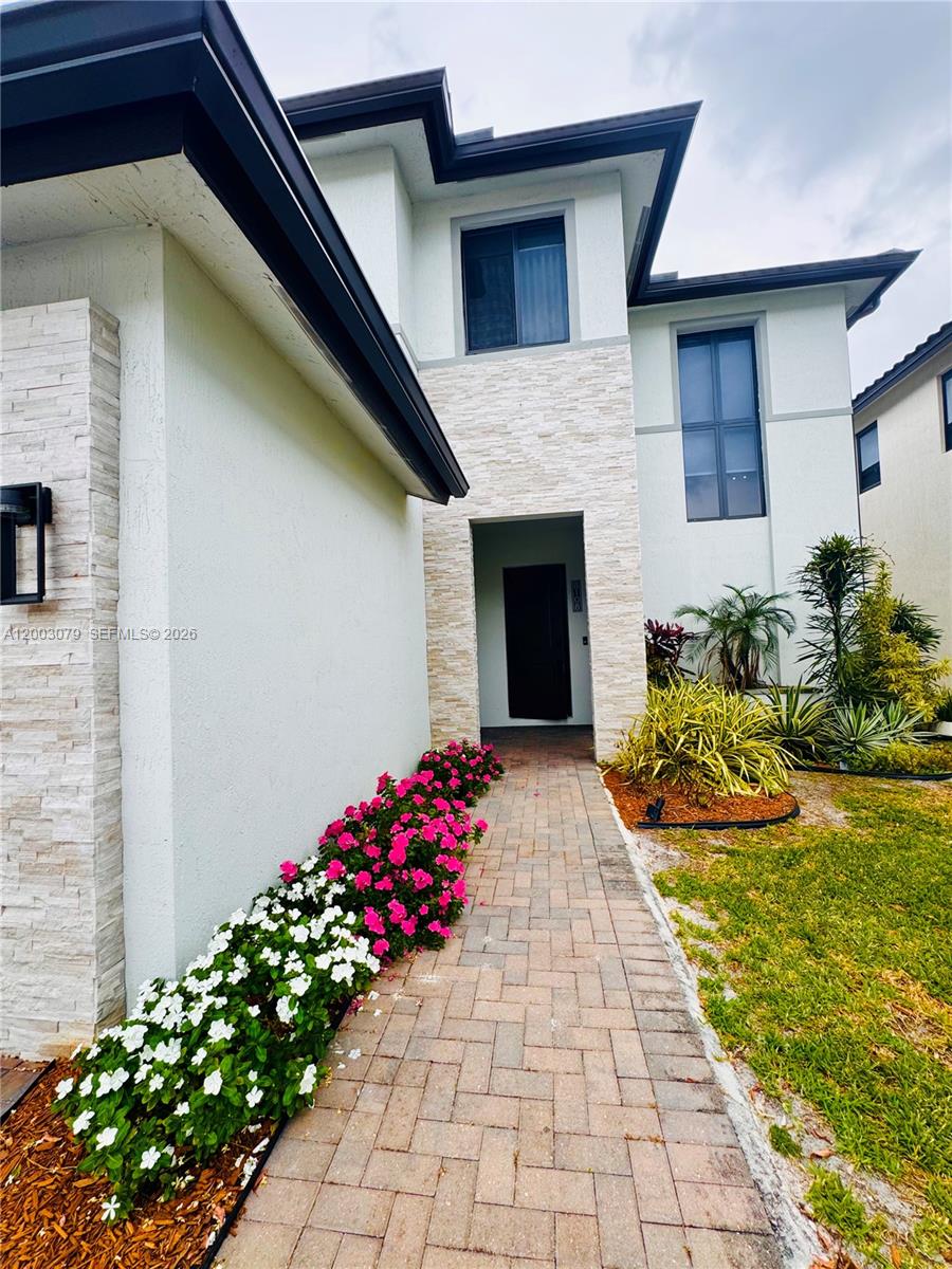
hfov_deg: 85.7
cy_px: 634
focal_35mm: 14
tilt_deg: +2.3
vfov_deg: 102.1
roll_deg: +3.0
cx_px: 476
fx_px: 513
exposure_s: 1/445
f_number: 2.2
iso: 40
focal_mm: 2.22
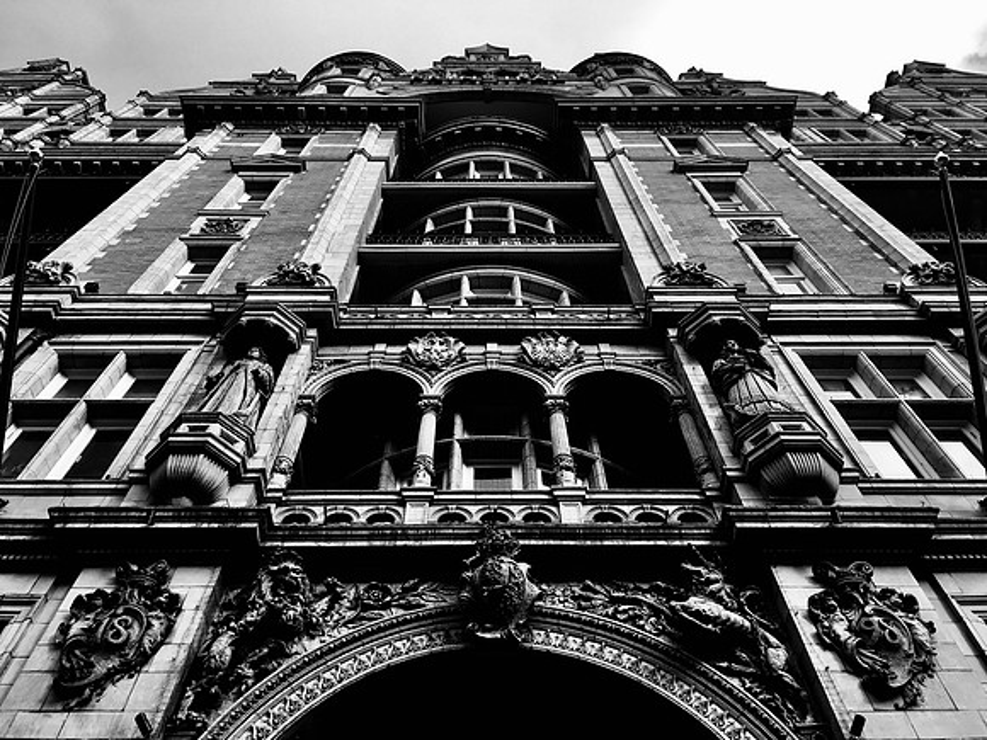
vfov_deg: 48.2
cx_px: 494
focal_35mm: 29
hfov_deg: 61.7
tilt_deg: +60.9
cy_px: 370
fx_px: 827
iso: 25
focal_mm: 4.15
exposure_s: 1/699
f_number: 2.2
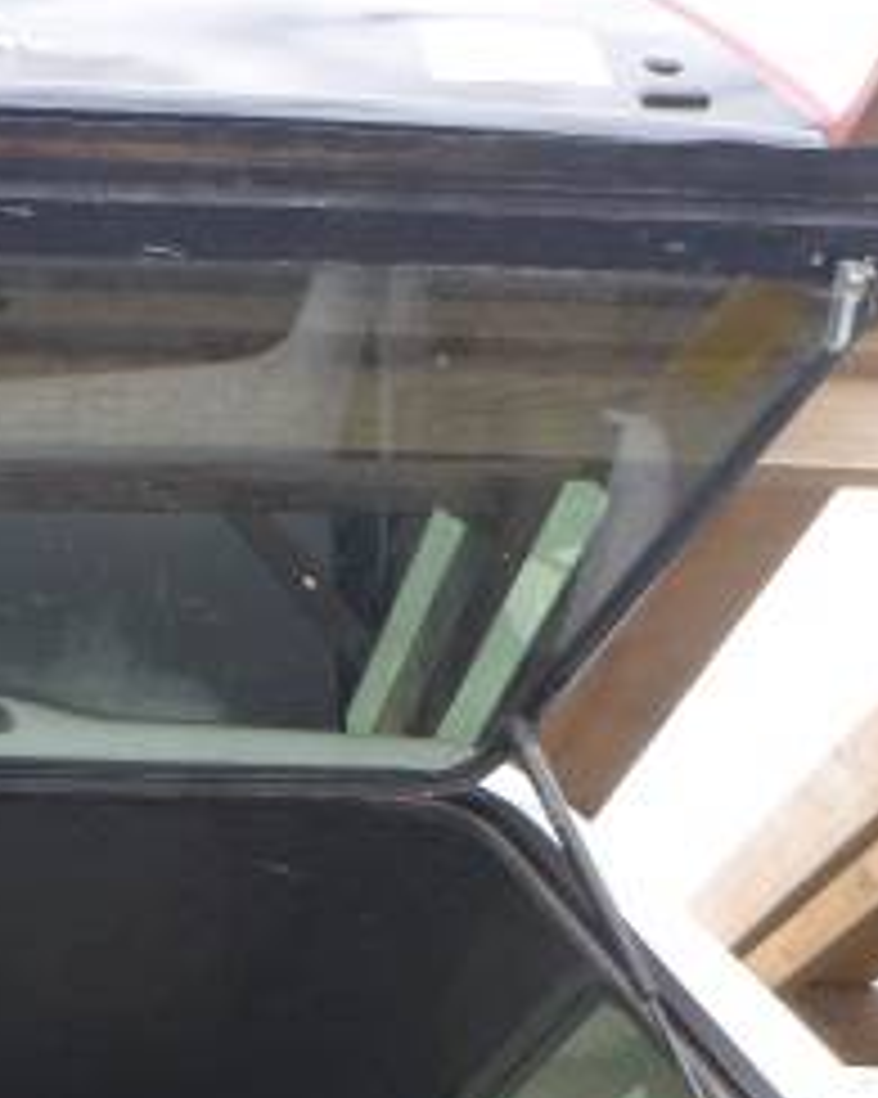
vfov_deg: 29.4
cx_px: -108
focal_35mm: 64
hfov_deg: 22.4
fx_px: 2080
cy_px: 734
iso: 100
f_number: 3.9
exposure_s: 1/60
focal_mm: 4.5
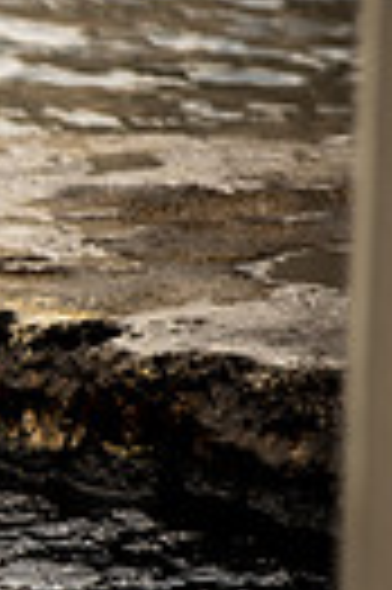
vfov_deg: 2.3
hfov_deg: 1.5
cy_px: 412
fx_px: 14558
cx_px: -897
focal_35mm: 889
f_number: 2.8
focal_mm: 200
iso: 100
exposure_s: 1/400
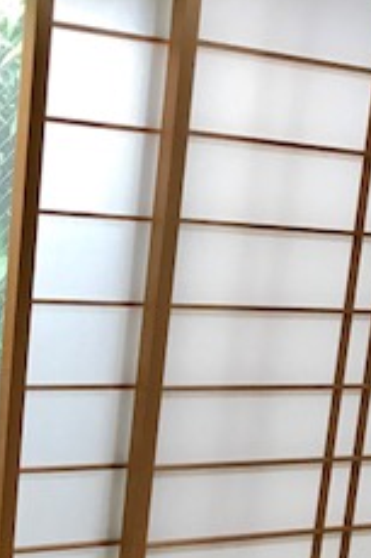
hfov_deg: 16.4
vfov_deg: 24.1
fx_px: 1254
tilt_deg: -14.1
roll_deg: -3.3
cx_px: -22
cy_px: 536
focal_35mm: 81
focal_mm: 3.99
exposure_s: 1/31
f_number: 1.8
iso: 40
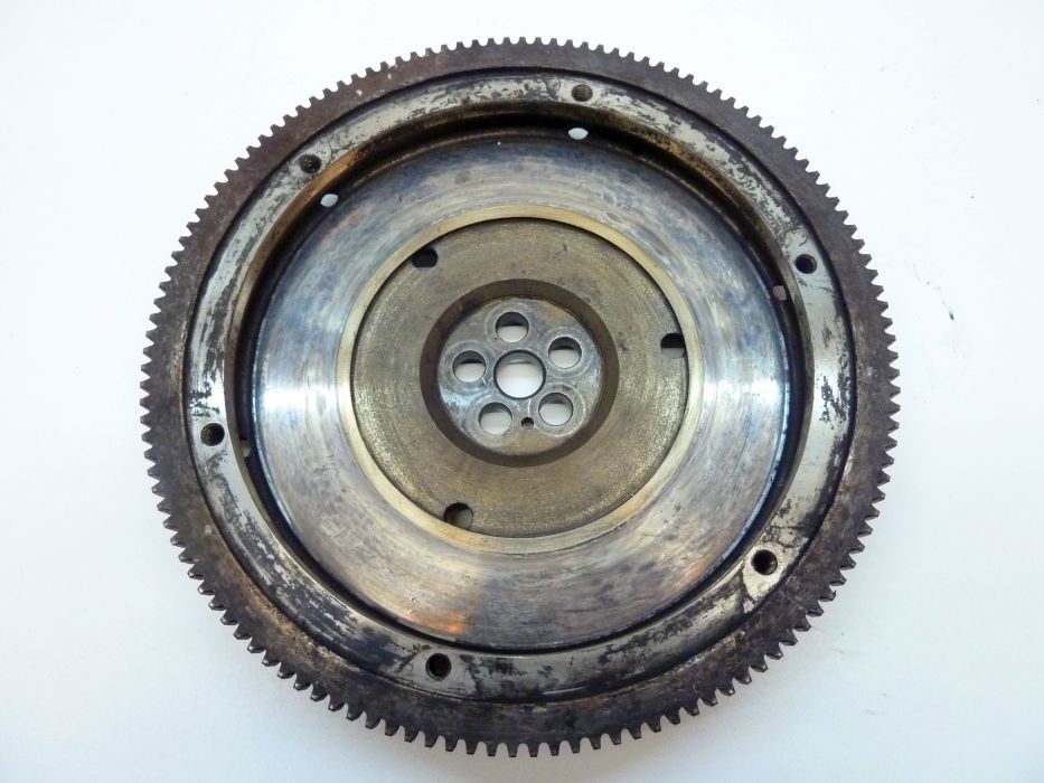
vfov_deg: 54.9
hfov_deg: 69.4
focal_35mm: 25
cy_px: 392
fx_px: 754
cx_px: 522
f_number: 3.3
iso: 400
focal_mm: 4.1
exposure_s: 1/25
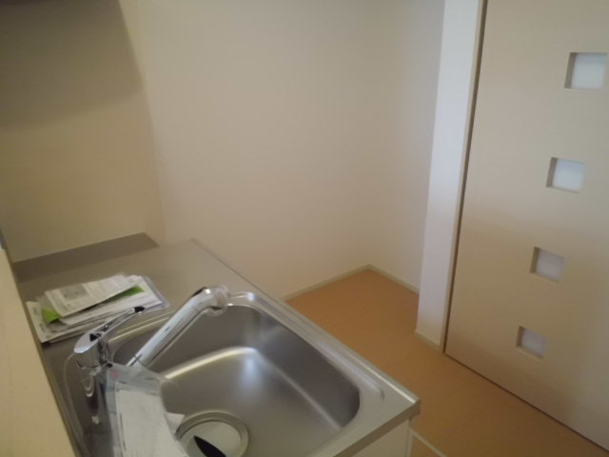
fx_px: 457
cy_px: 228
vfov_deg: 53.1
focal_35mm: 26
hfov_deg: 67.3
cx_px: 304
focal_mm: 4.7
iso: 800
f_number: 2.8
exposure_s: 1/100
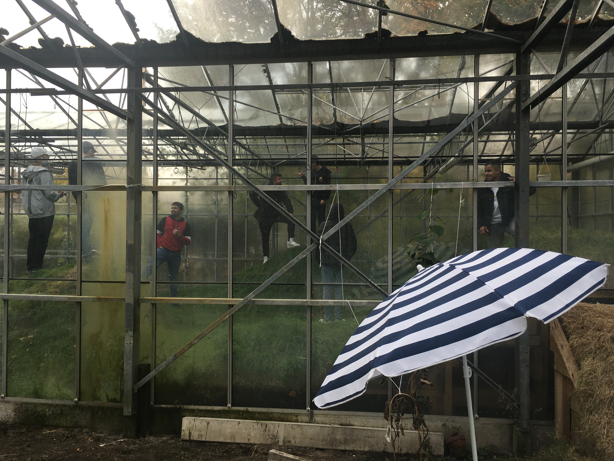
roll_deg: -0.1
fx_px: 514
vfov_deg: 48.2
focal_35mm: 29
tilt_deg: +1.1
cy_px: 230
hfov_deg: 61.7
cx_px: 307
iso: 25
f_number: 2.2
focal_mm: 4.15
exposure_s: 1/336
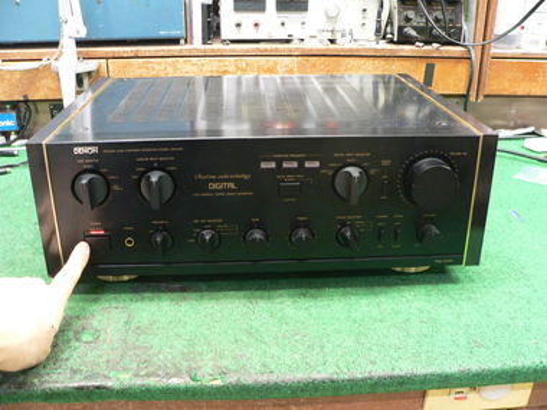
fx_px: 569
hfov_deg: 51.4
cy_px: 205
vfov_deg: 39.7
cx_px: 274
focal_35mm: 36
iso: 200
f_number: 2.8
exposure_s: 1/4
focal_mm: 6
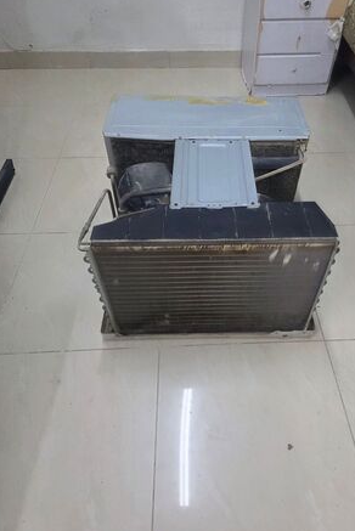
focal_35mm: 25
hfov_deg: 51.2
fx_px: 369
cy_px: 262
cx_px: 202
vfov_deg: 71.5
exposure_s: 1/120
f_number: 1.7
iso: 400
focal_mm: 6.3
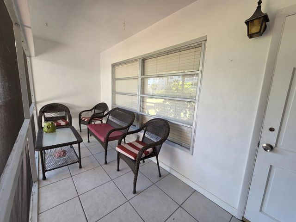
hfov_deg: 106.2
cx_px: 148
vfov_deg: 89.9
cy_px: 111
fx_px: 111
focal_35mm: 13
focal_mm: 2.2
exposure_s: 1/120
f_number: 2.2
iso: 125
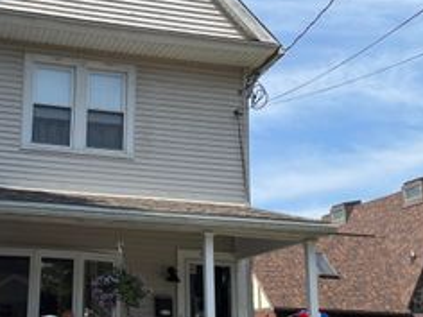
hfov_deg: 34.0
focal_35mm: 55
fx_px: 672
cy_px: 180
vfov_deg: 26.5
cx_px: 88
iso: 50
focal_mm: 5.96
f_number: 1.6
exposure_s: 1/2710
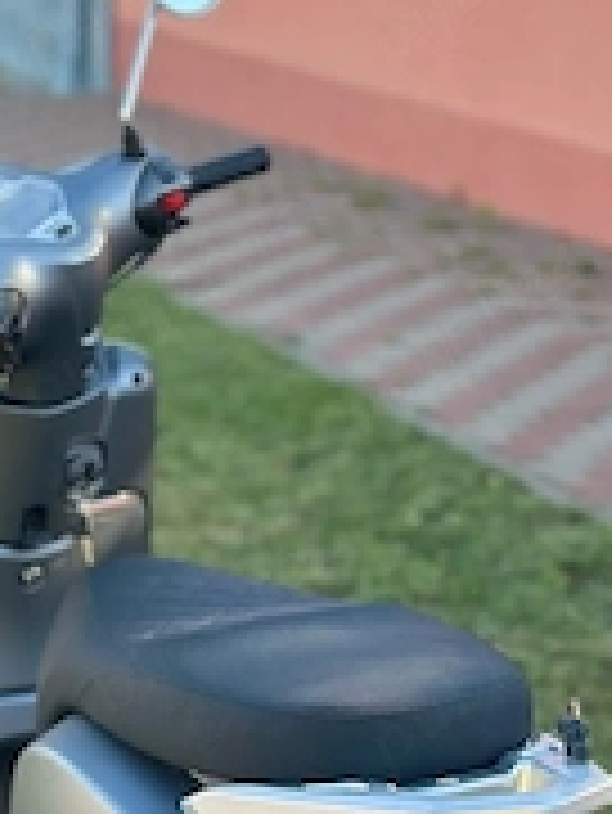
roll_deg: -2.0
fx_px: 2496
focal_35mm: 106
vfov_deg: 18.3
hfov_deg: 14.0
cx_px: 256
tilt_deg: -18.2
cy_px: 711
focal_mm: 6.86
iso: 80
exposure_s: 1/699
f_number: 1.78
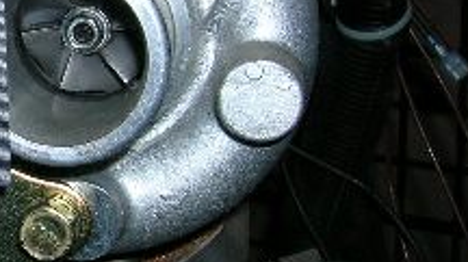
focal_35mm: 88
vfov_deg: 13.6
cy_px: 58
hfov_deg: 23.1
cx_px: -20
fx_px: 1091
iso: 50
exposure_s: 1/60.1
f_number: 4.9
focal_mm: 5.7
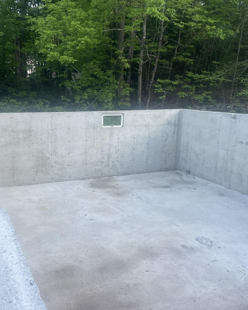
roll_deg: -2.9
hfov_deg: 42.8
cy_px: 155
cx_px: 85
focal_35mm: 34
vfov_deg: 52.8
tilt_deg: -12.3
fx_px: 312
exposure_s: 1/129
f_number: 1.6
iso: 32
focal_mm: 4.2
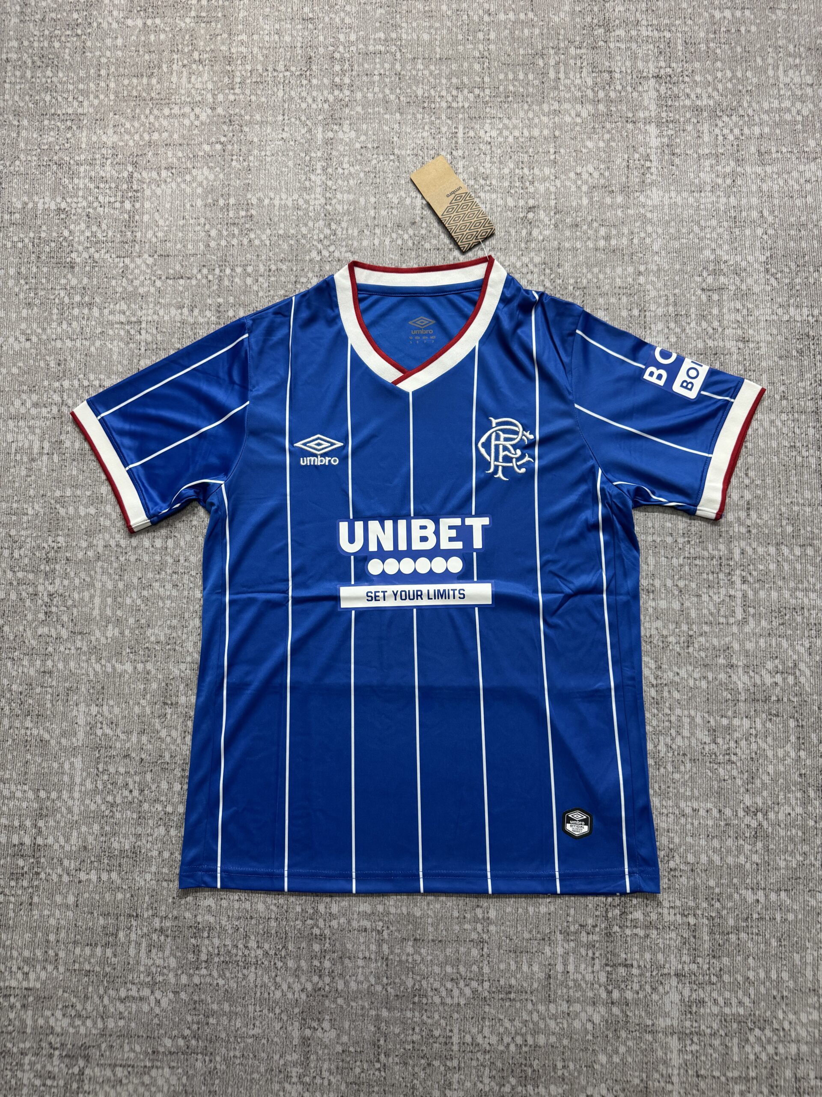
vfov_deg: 71.6
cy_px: 548
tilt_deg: -82.3
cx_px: 411
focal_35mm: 24
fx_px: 760
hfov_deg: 56.8
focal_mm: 6.76
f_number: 1.78
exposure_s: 1/60
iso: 320
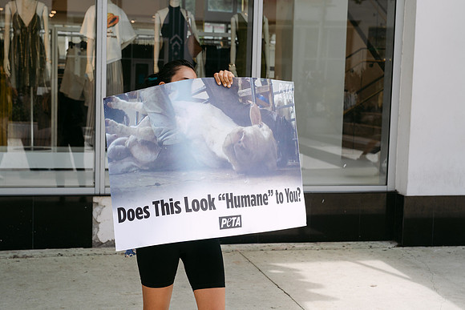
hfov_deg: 32.8
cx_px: 232
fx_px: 790
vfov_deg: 22.2
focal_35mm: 61
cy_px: 155
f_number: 5.6
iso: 160
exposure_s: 1/400
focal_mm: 58
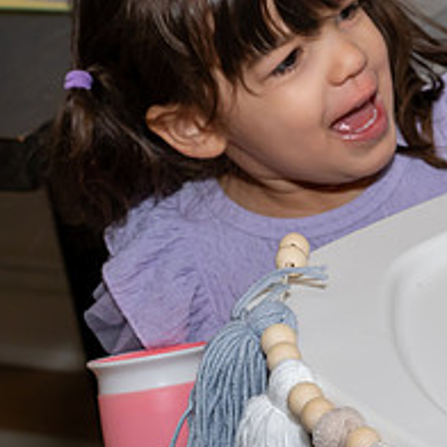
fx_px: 2206
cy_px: -6
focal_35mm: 151
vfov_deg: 11.4
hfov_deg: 11.2
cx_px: 651
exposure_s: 1/250
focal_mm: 52
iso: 640
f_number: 8
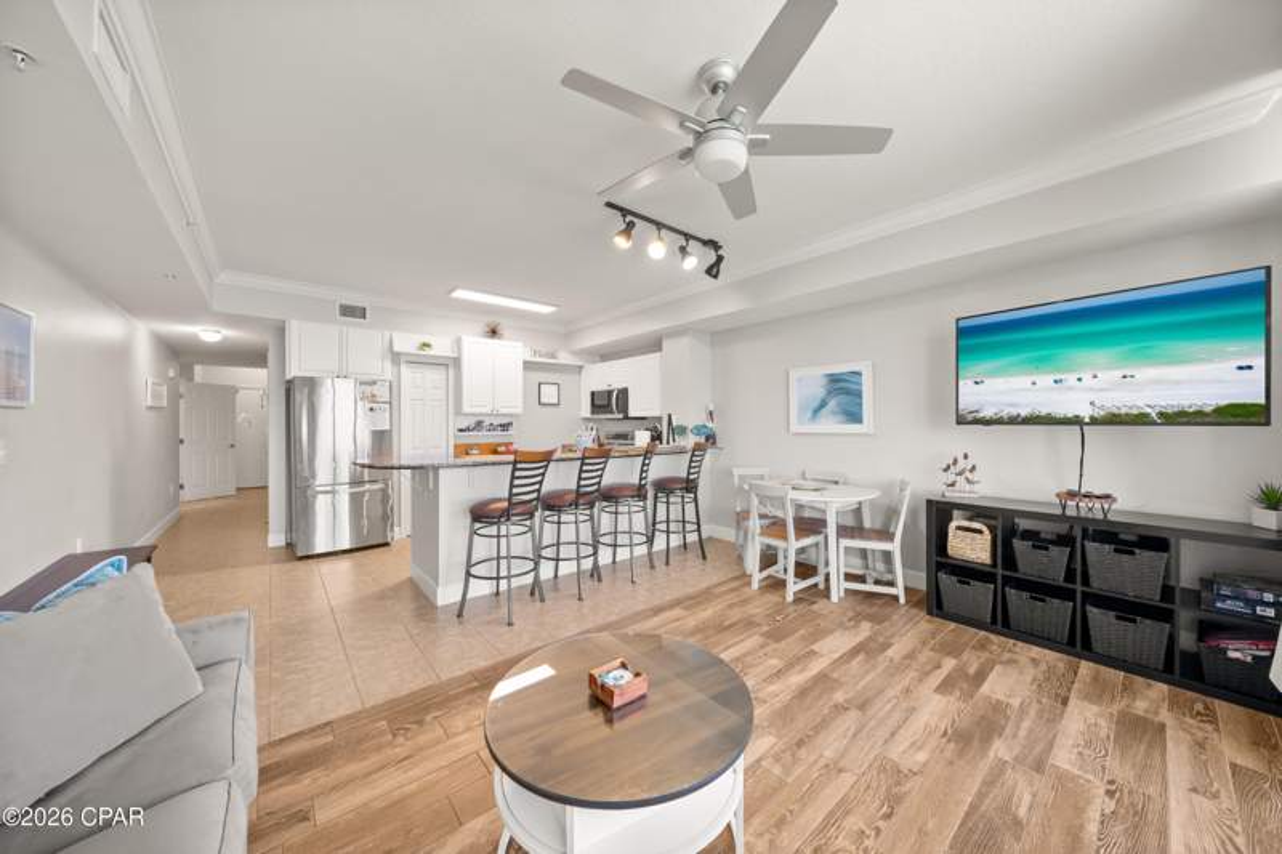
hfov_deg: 112.6
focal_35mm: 12
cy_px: 427
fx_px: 427
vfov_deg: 90.0
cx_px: 641
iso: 400
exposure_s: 1/4
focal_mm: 12
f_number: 7.1
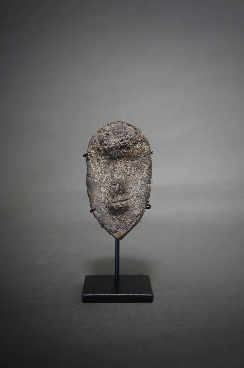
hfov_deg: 32.9
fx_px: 413
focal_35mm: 40
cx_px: 122
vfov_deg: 48.0
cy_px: 184
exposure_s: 1/160
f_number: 4
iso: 1600
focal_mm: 27
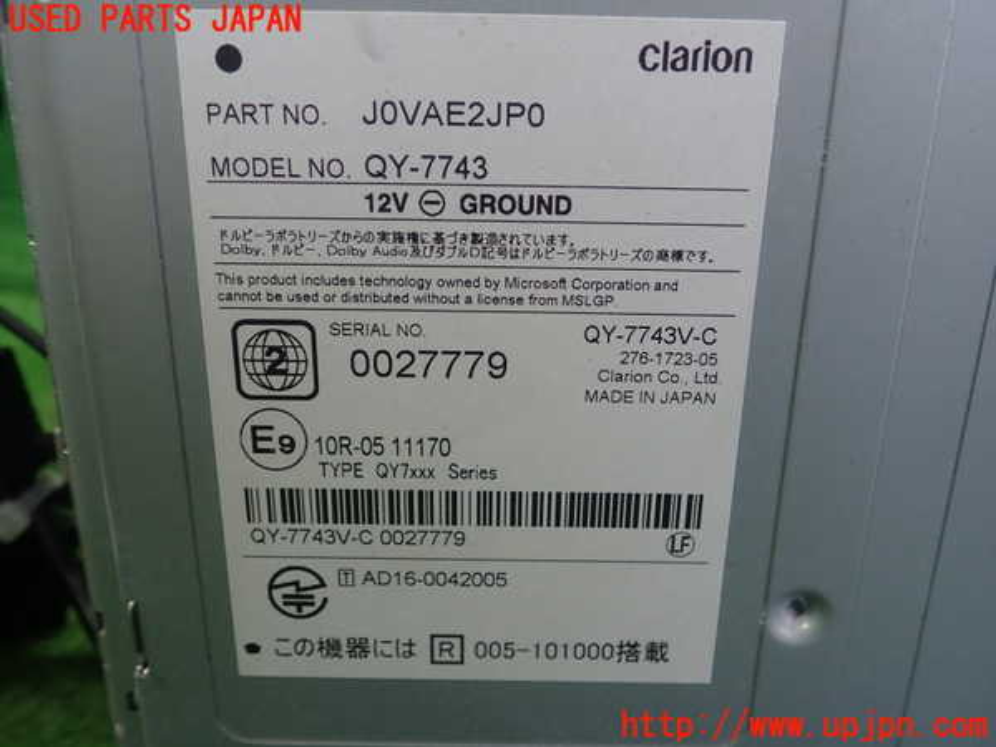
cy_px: 374
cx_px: 498
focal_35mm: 30
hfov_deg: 60.0
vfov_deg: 46.8
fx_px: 863
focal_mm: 5.5
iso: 200
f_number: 2.3
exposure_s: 1/125
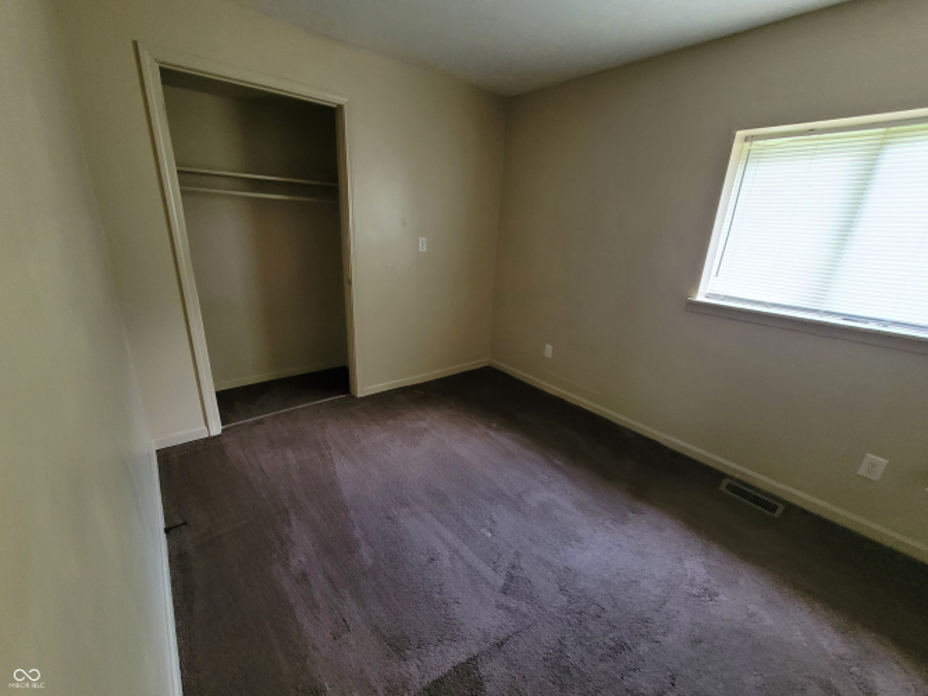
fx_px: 348
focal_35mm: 13
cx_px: 464
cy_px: 348
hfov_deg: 106.2
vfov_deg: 89.9
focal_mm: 2.2
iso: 400
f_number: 2.2
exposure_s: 1/40
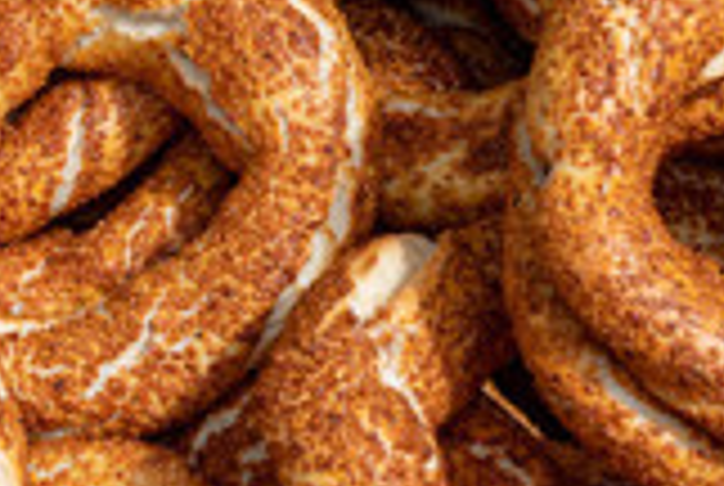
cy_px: 338
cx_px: 180
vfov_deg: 5.6
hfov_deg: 8.3
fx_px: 4997
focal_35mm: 248
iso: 100
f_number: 9
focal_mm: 95
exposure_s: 1/125
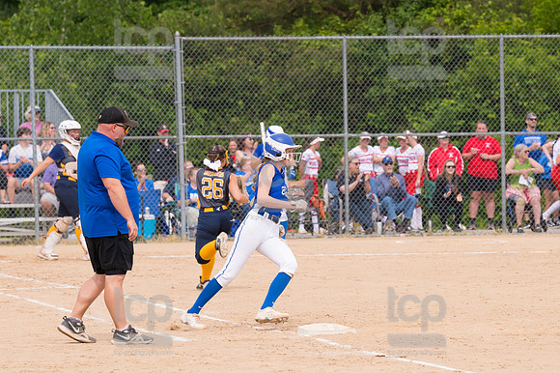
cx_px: 280
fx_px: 3731
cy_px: 186
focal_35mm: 240
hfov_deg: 8.6
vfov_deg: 5.7
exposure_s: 1/1600
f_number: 5.6
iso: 320
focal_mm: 160
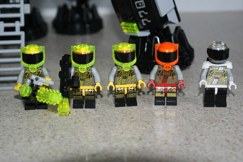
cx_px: 122
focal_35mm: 60
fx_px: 405
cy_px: 81
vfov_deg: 22.6
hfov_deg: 33.4
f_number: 6.3
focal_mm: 40
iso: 400
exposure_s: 1/60
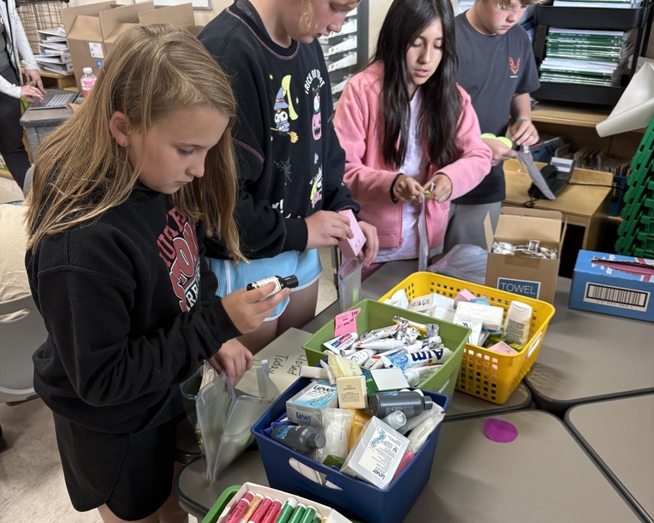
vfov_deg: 43.2
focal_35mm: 34
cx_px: 326
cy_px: 297
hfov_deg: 52.8
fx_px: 658
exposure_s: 1/60
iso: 125
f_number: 1.6
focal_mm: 5.96
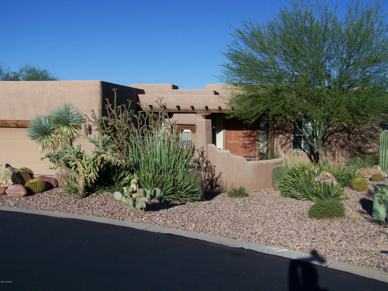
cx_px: 194
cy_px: 146
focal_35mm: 38
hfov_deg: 49.0
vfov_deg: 37.7
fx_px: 426
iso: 64
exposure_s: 1/800
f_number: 4
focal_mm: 6.3
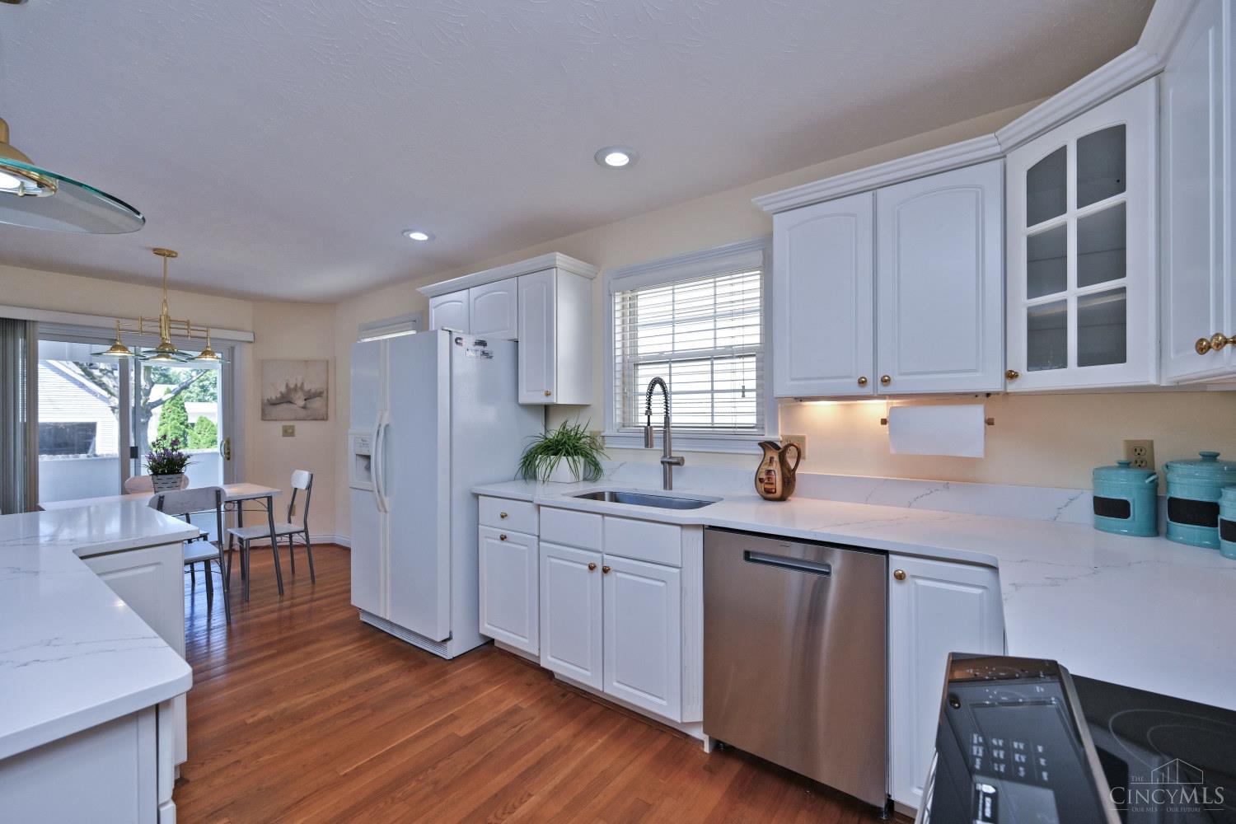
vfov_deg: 81.2
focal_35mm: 14
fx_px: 481
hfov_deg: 104.3
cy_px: 412
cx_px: 618
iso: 200
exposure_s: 1/125
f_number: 5.6
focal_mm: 14
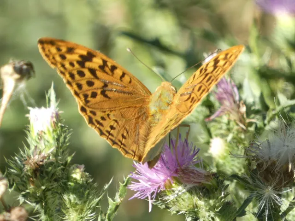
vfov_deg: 1.4
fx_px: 9255
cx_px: 148
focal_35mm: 1086
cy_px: 110
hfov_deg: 1.8
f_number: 5.7
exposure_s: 1/125
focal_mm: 194.6
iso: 125
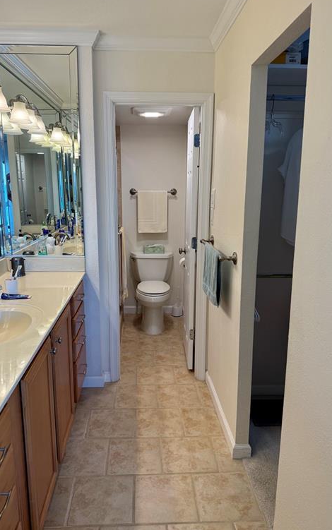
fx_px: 376
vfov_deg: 70.4
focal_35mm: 26
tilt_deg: -12.4
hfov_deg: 47.6
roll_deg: -0.8
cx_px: 157
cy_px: 261
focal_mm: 6.76
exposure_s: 1/240
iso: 125
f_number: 1.78
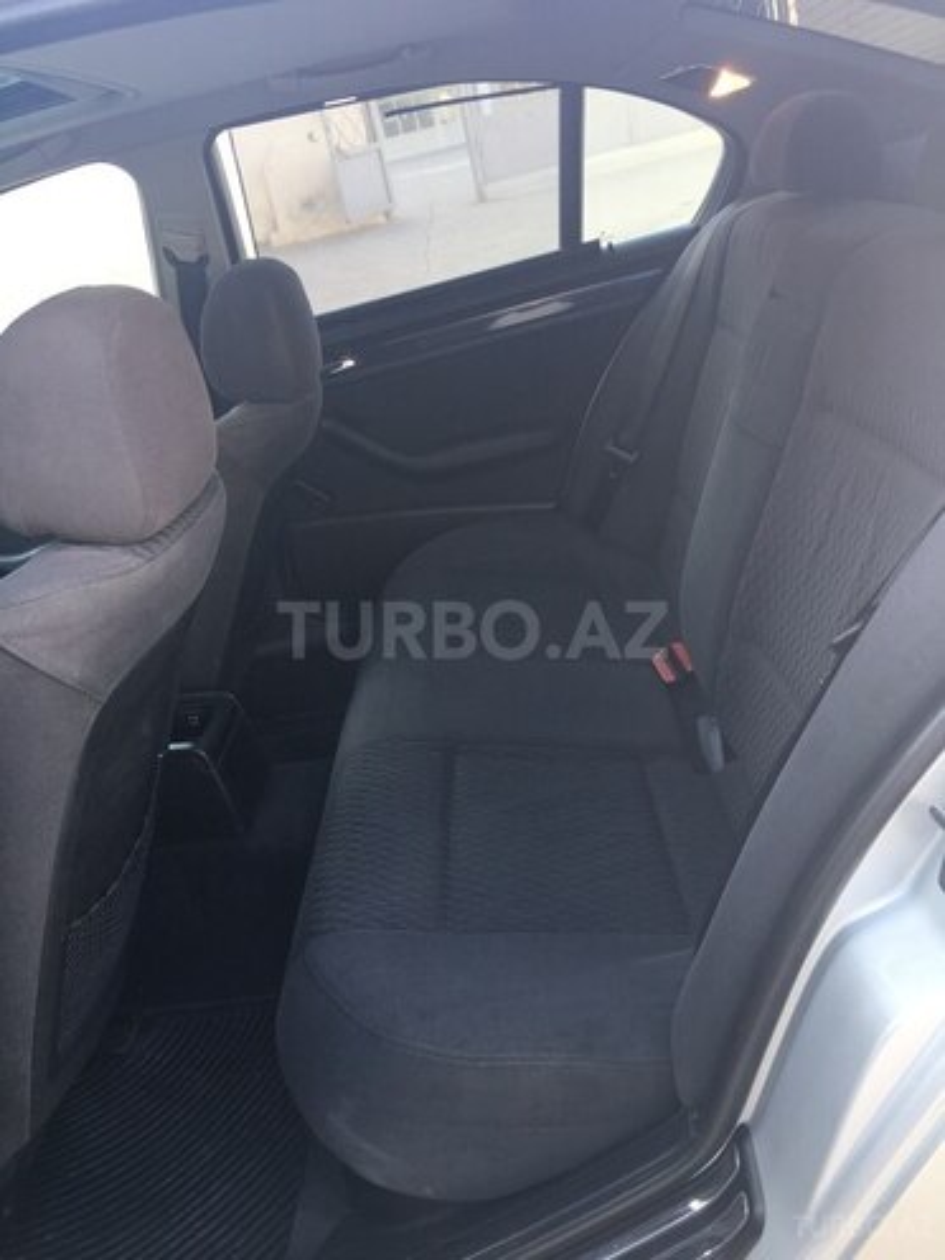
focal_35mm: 29
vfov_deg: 61.7
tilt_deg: -23.3
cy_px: 630
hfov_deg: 48.2
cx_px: 472
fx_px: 1056
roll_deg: +13.4
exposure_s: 1/50
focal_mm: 4.15
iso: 32
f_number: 2.2
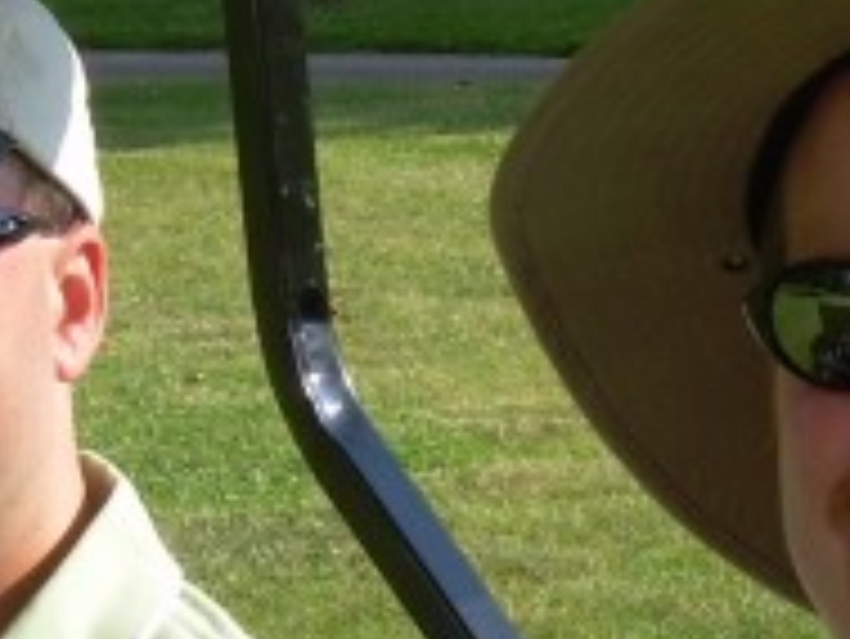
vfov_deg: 6.0
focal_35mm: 247
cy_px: 459
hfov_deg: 8.0
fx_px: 6069
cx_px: 418
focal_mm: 12.5
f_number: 6.3
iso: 50
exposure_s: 1/149
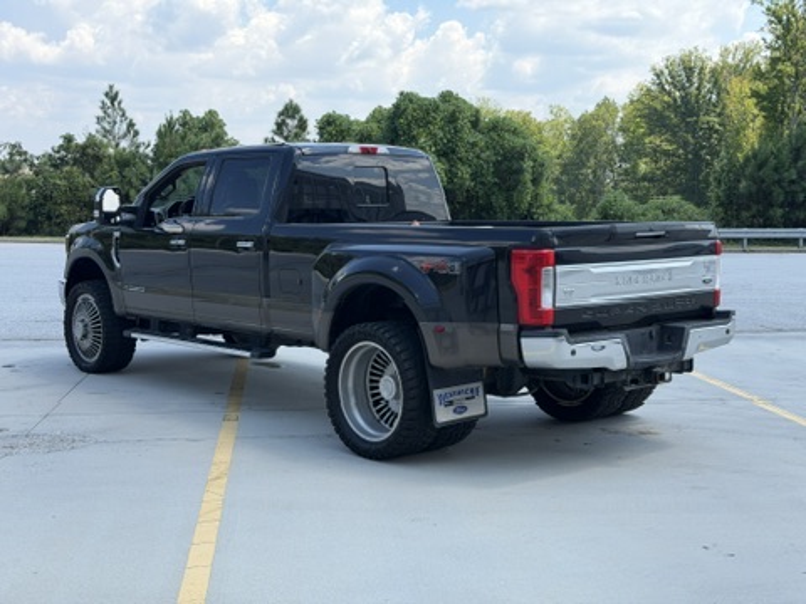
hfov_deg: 39.7
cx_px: 403
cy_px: 302
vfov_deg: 30.3
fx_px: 1118
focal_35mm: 48
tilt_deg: -7.1
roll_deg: -0.6
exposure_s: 1/2208
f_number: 1.78
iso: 100
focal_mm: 6.76
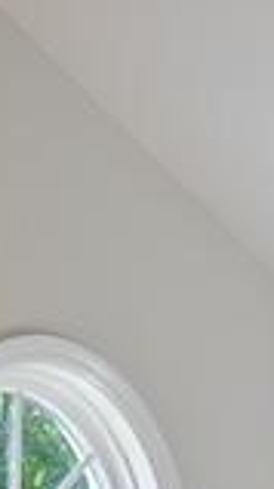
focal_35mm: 182
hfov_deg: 6.2
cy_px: 938
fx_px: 2360
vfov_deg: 10.9
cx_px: 797
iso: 200
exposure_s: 1/20
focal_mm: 18
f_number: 8
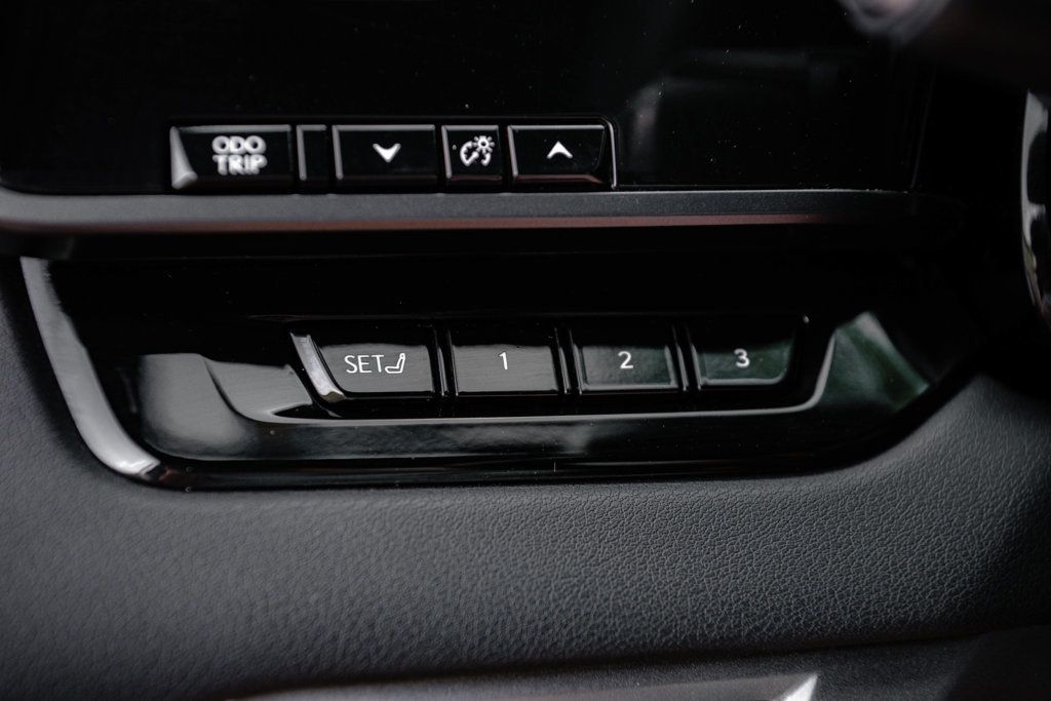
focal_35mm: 60
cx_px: 526
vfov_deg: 22.6
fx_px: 1752
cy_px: 350
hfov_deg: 33.4
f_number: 5
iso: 500
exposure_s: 1/200
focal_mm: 60
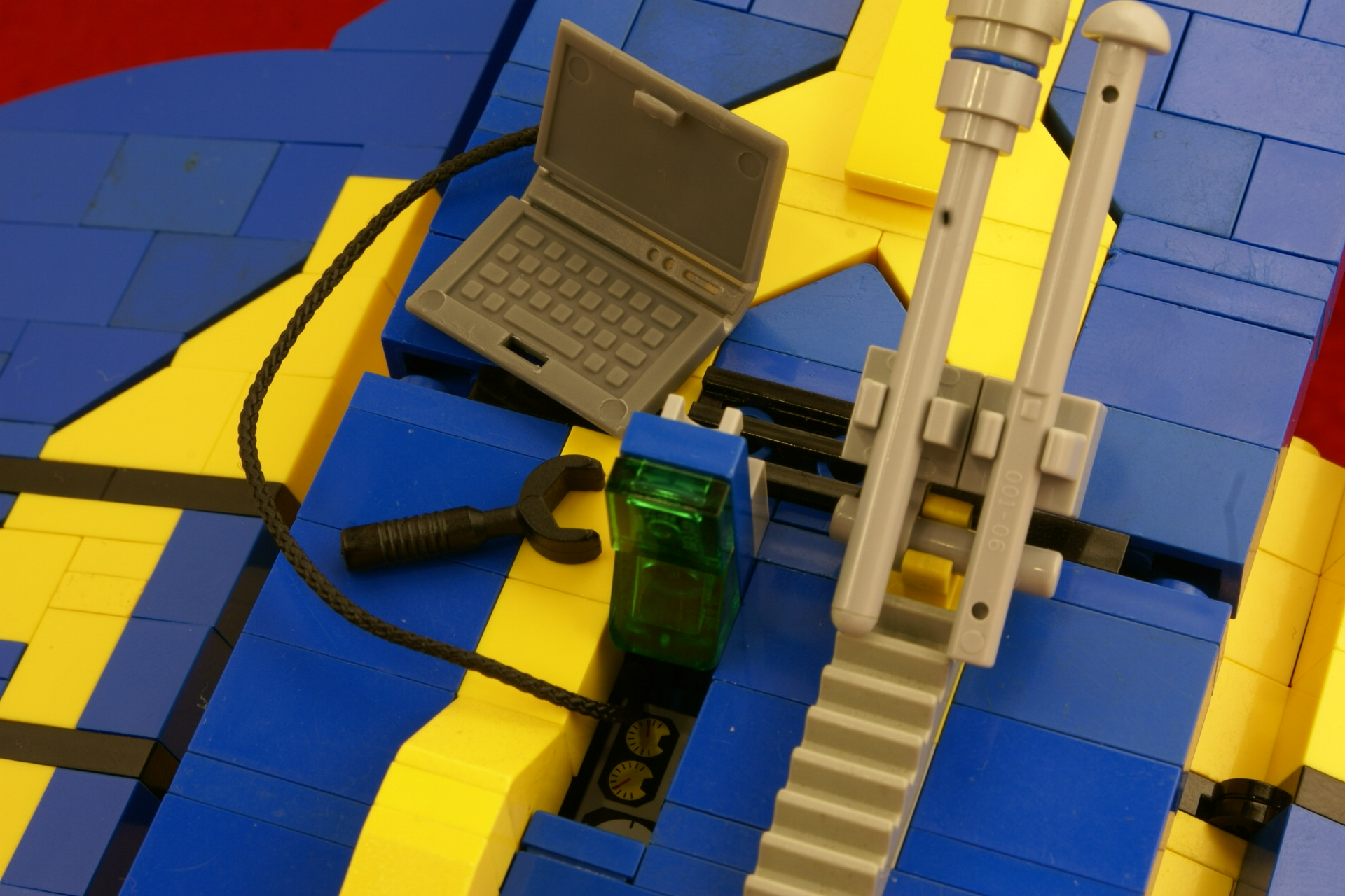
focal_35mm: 105
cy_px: 448
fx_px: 3923
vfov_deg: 13.0
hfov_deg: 19.5
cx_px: 672
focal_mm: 70
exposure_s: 2
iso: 100
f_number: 22
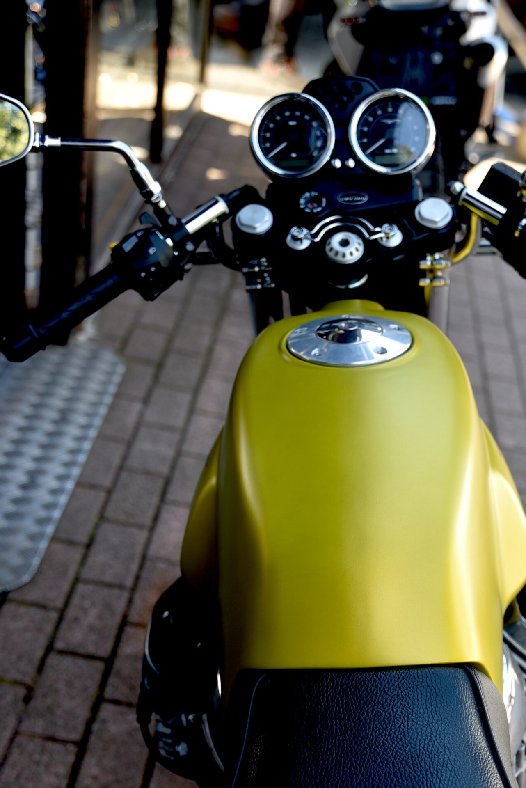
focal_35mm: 60
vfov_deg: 33.1
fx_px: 1313
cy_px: 517
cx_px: 349
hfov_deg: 22.6
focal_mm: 45
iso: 100
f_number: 4
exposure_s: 1/60
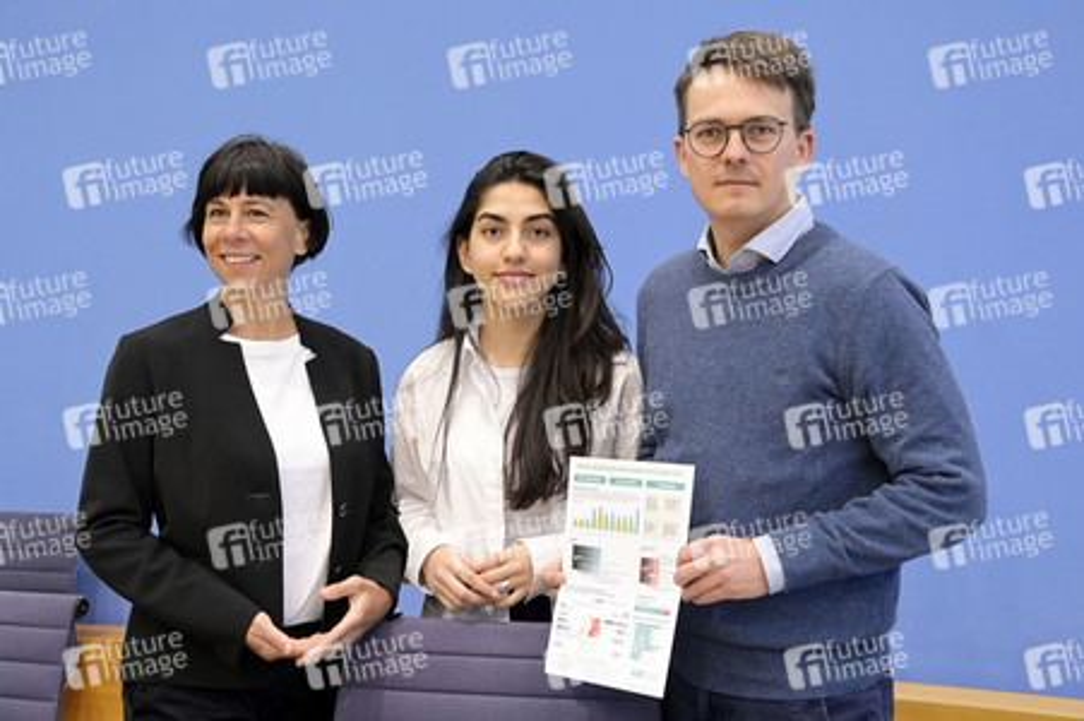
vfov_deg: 28.0
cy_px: 360
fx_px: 1444
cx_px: 542
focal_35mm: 48
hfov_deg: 41.1
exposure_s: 1/320
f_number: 5.6
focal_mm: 48
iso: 4000
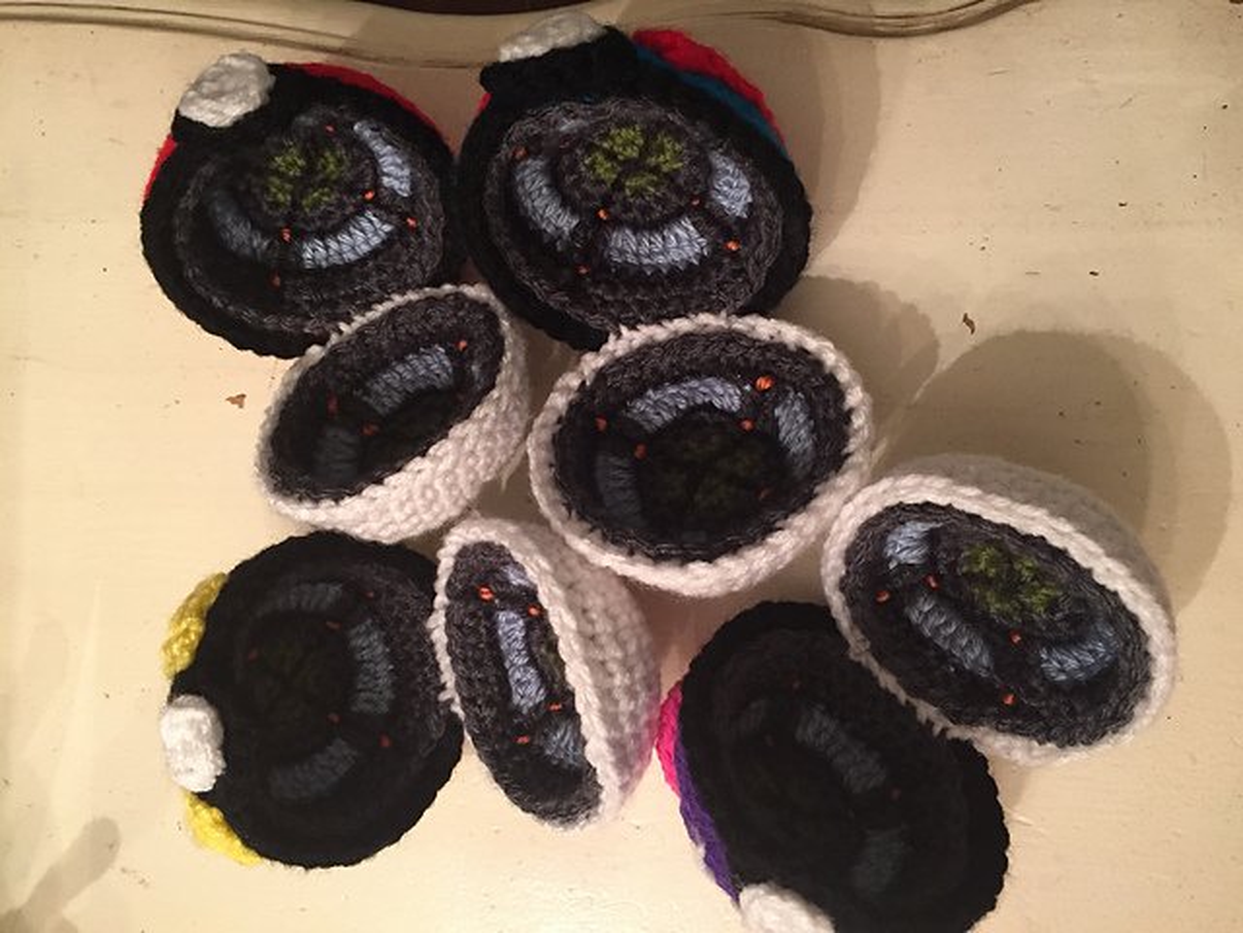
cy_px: 466
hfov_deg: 61.7
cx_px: 622
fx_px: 1041
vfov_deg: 48.2
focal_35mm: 29
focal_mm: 4.15
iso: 250
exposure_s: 1/24
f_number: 2.2
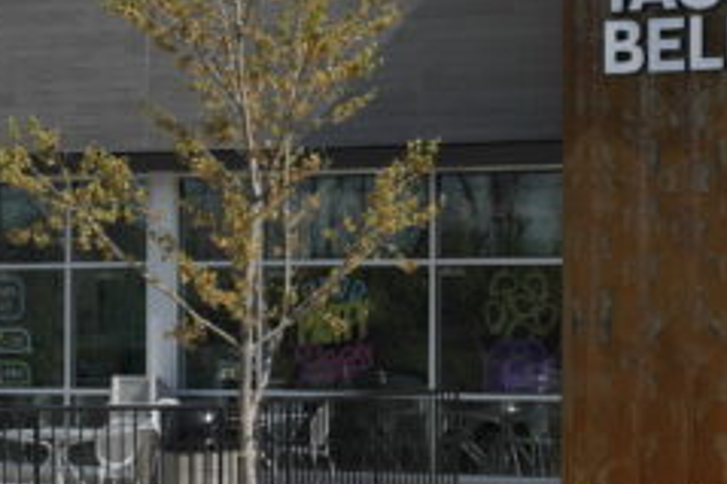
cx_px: 514
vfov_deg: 9.3
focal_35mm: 148
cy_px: 213
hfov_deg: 13.8
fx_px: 2987
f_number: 7.1
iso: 100
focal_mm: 30
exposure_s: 1/320
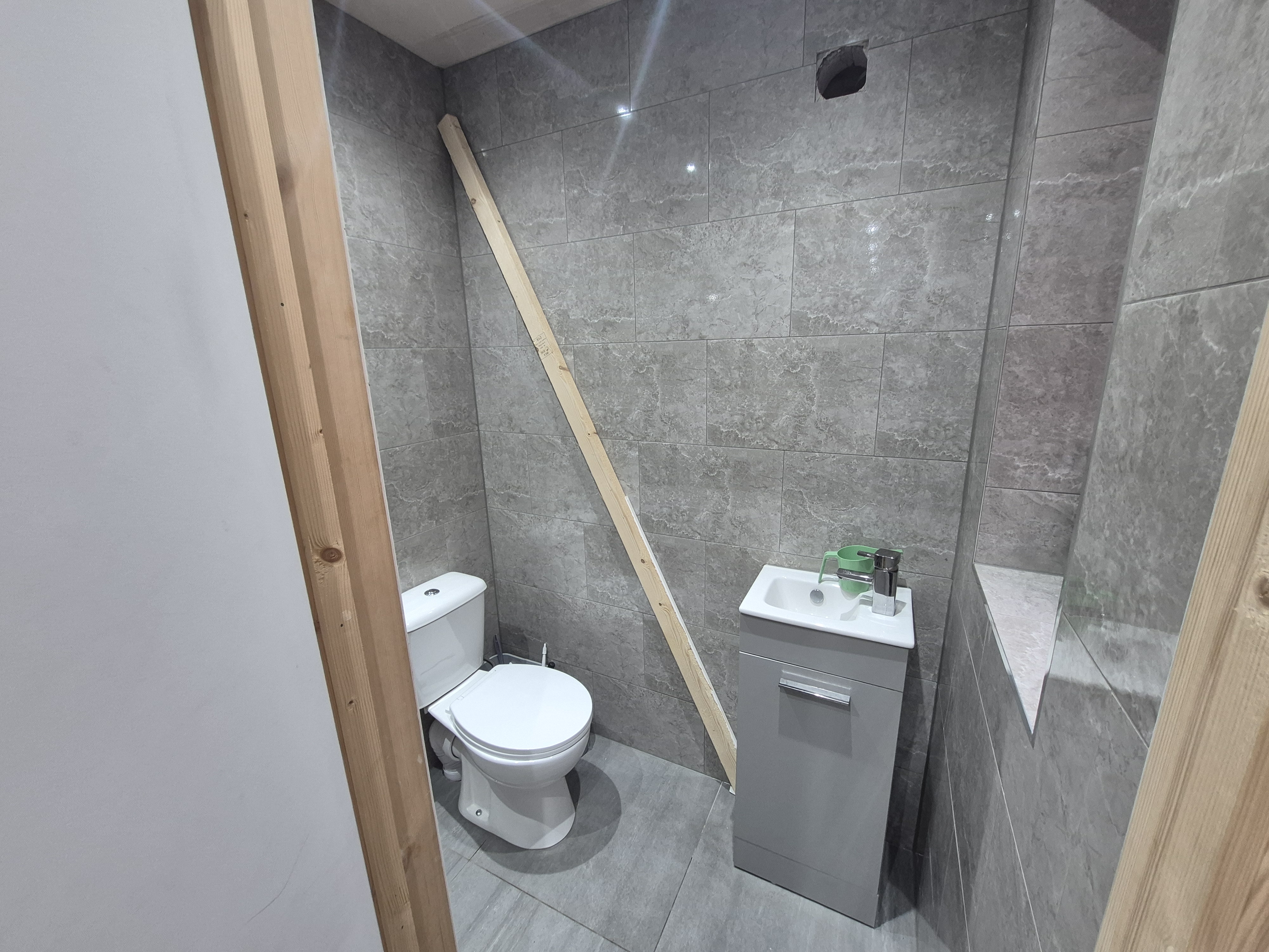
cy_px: 476
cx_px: 634
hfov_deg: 106.2
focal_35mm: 13
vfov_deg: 89.9
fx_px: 477
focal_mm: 1.74
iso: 160
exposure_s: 1/50
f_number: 2.2
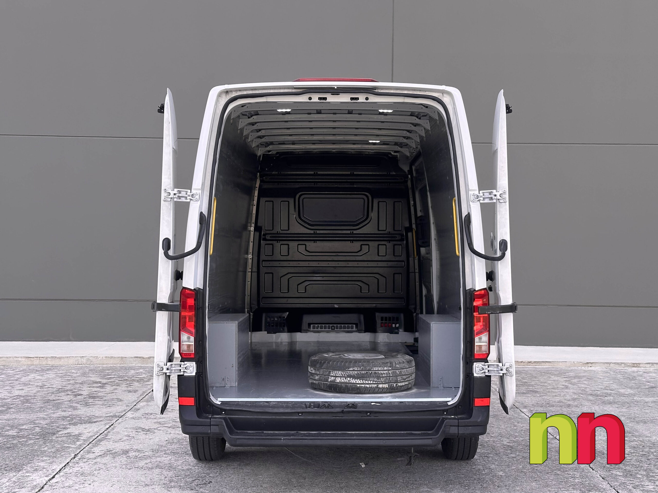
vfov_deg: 56.8
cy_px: 246
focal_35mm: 24
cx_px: 329
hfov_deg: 71.6
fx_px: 456
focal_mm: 6.86
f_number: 1.8
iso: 80
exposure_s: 1/3200
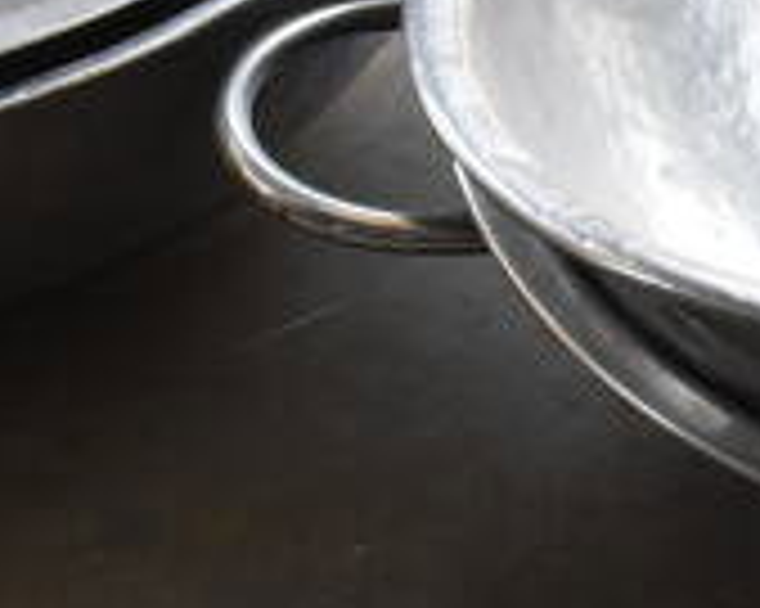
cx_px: 1295
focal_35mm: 132
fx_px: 2967
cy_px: 56
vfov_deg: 11.6
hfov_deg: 13.4
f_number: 7.1
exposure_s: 1/200
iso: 1600
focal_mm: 26
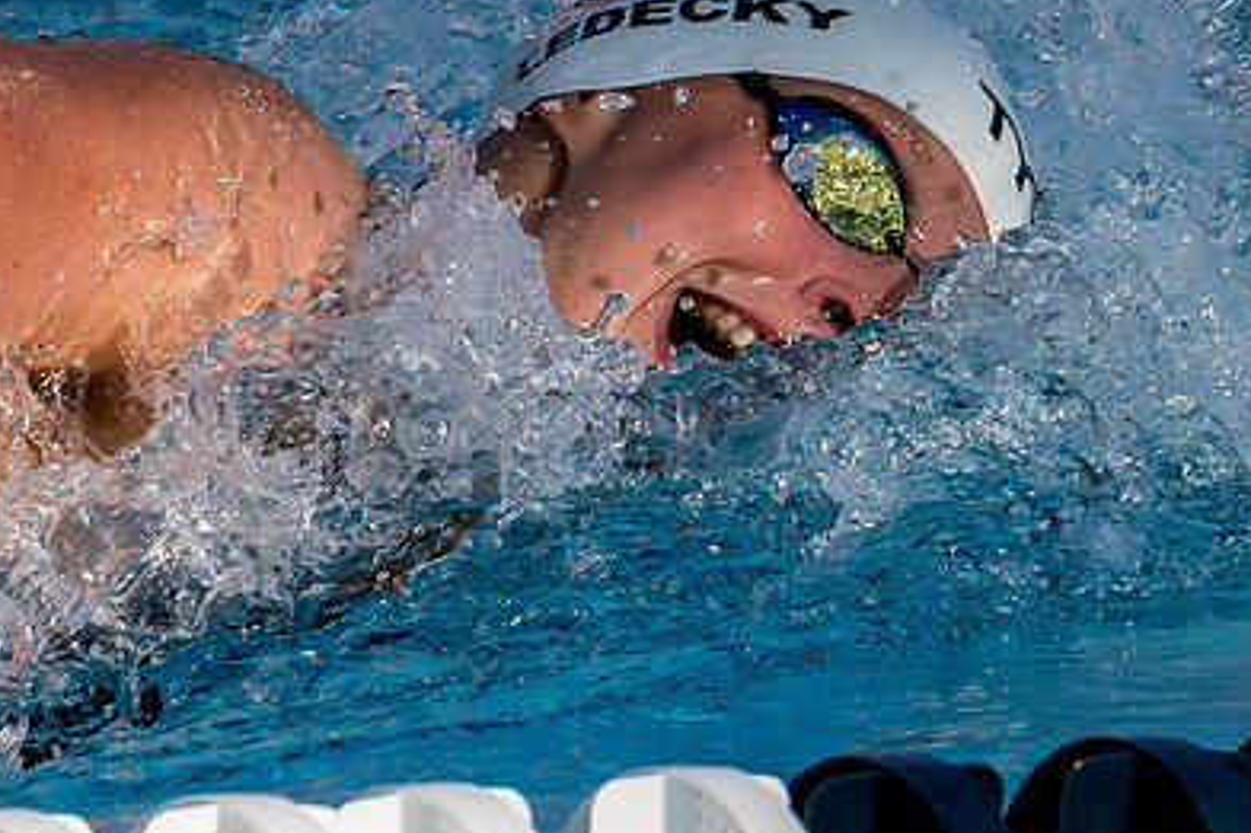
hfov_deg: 1.6
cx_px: 720
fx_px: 44251
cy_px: 445
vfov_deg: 1.1
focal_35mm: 1274
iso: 500
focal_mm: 200
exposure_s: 1/1600
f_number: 6.3
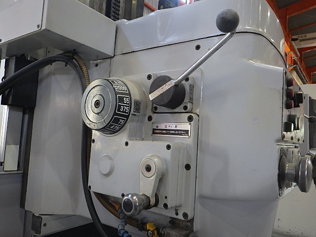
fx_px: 256
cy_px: 118
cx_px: 158
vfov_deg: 49.7
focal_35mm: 28
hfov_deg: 63.4
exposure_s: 1/45
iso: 400
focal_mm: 5
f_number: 3.5
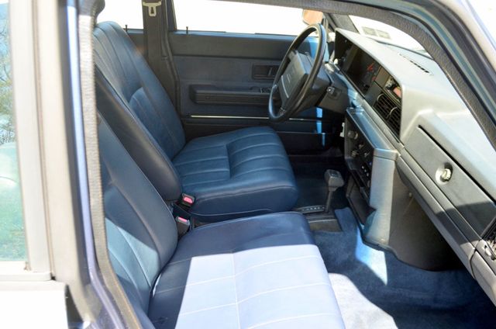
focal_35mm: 33
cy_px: 164
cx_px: 248
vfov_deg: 39.8
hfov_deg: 57.3
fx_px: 454
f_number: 5.6
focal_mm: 22
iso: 400
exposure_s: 1/125
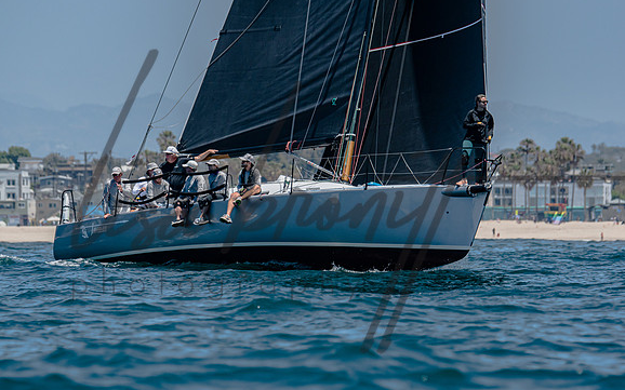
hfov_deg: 4.4
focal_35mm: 482
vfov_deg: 2.7
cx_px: 313
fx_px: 8208
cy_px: 226
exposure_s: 1/1600
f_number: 5.6
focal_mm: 280
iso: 200
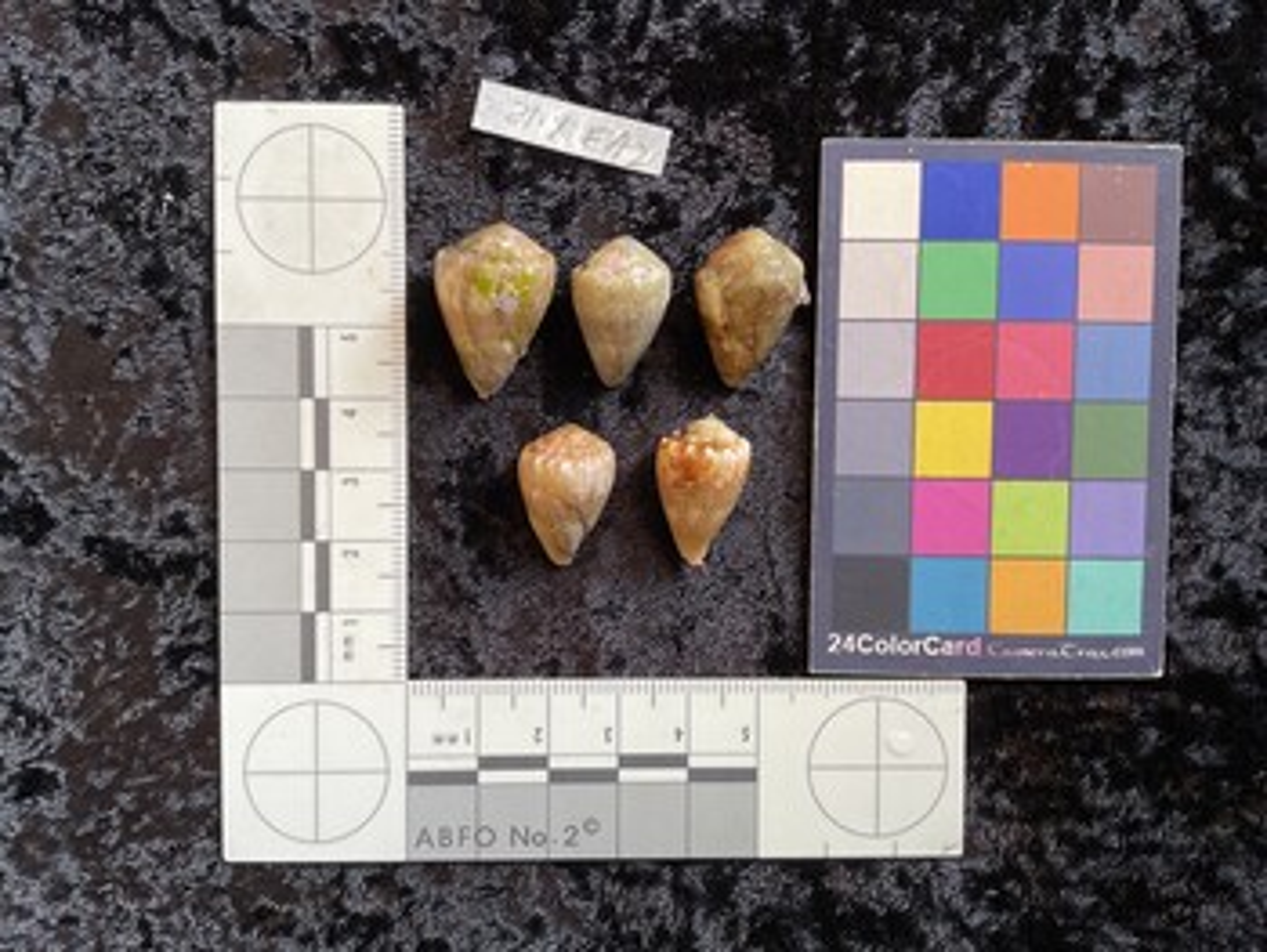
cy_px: 476
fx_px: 1062
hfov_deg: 61.6
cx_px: 634
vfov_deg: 48.3
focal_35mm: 29
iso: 40
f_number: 1.8
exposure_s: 1/50
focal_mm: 3
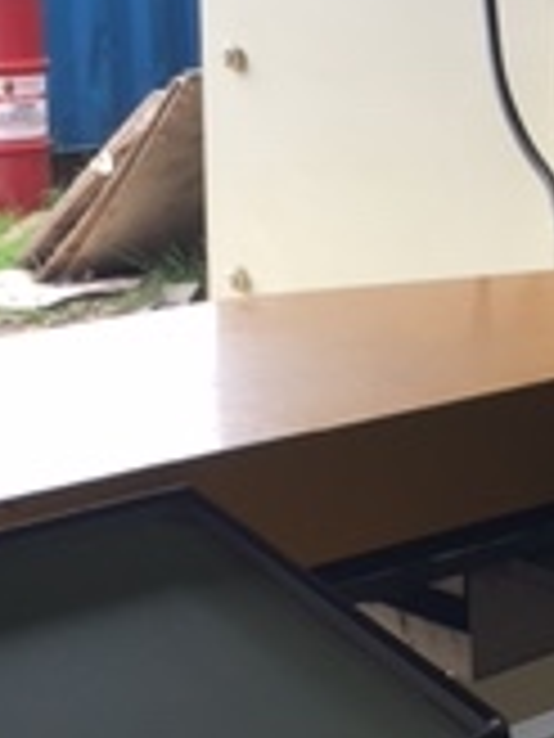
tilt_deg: -18.1
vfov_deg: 17.2
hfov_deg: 13.0
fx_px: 2411
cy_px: 630
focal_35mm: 113
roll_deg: +0.3
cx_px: 536
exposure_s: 1/50
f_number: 2.2
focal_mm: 4.15
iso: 25
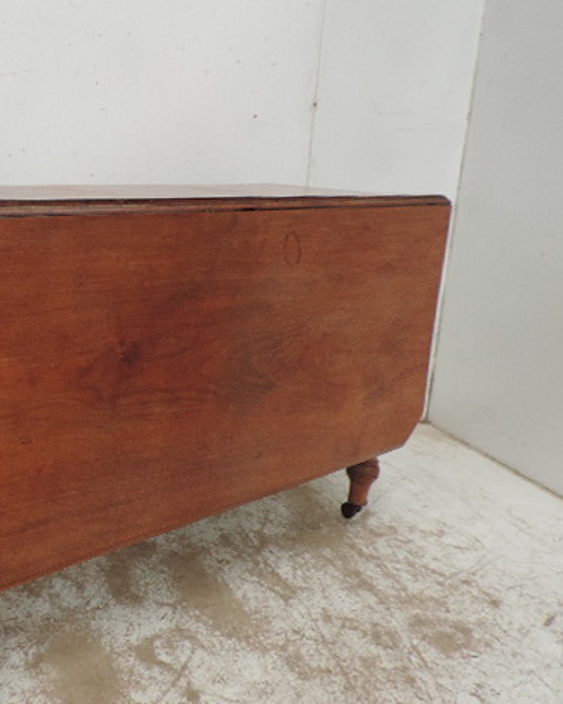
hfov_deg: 43.2
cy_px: 350
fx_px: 667
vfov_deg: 55.7
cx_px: 96
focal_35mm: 32
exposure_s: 1/13
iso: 400
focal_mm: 4.3
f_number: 3
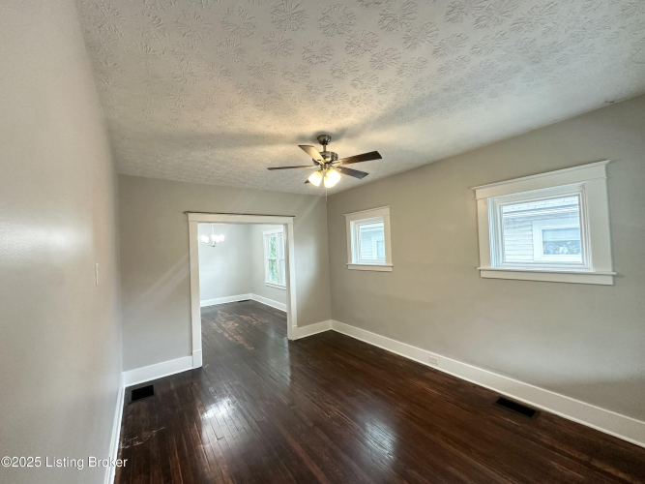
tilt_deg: +2.1
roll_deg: +2.2
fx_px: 261
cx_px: 322
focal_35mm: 14
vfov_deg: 85.7
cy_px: 242
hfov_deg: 102.1
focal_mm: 2.22
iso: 250
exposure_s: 1/99
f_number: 2.2
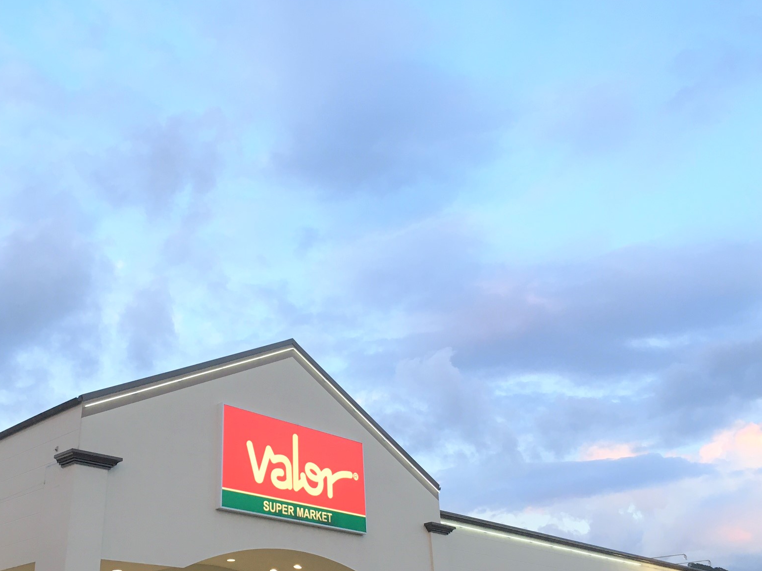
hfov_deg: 48.6
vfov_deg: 37.5
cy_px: 351
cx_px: 298
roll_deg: +0.7
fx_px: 836
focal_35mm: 38
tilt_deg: +22.1
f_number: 2.2
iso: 25
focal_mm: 4.15
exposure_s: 1/30
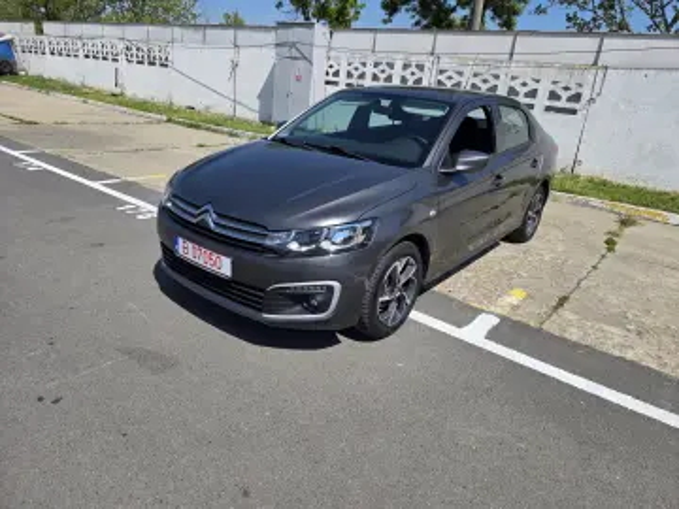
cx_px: 340
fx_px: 451
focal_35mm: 23
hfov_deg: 73.9
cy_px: 254
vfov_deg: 58.9
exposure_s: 1/7333
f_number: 1.7
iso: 80
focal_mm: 6.3
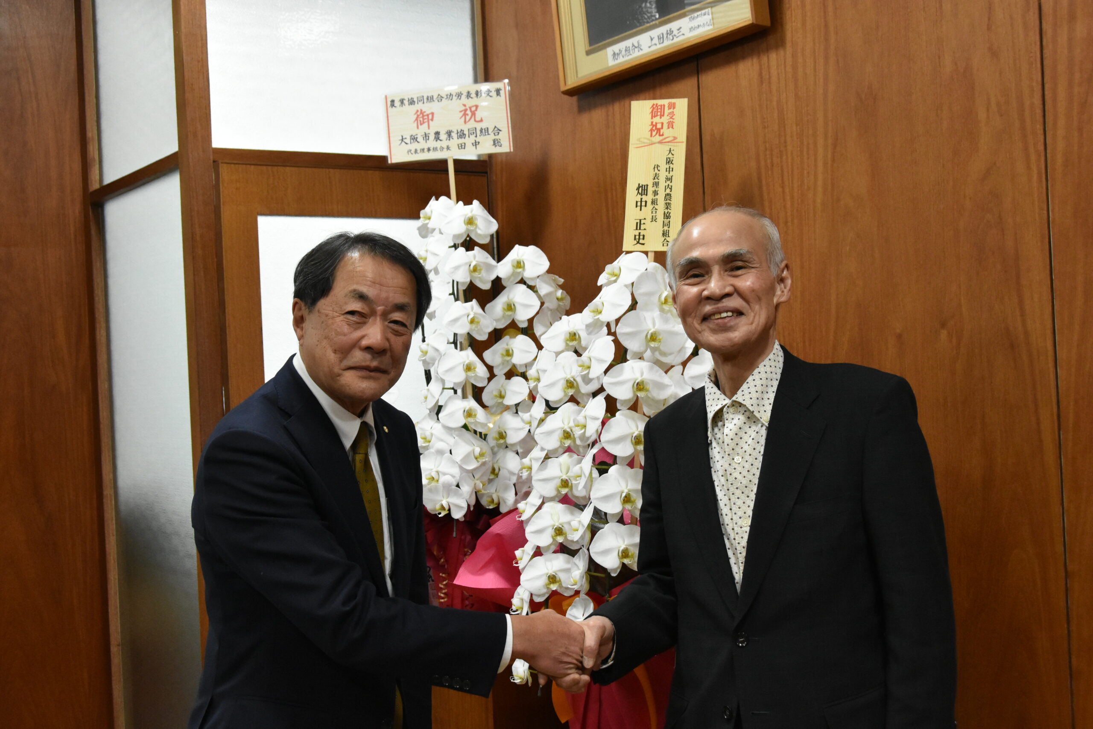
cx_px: 546
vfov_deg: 28.9
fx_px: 1412
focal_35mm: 46
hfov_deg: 42.3
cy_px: 364
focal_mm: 31
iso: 3200
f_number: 6.3
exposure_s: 1/500
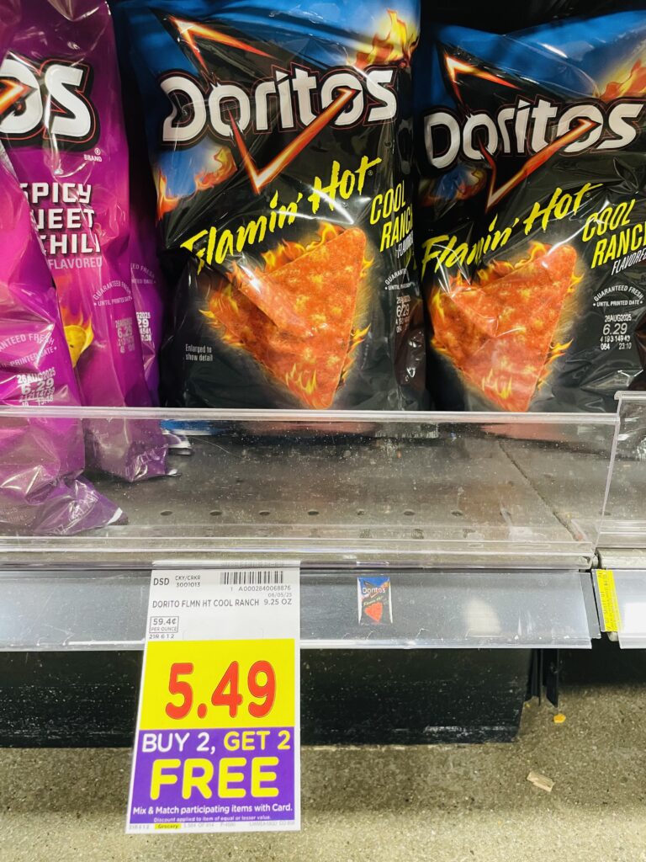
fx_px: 647
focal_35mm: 26
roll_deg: -1.8
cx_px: 323
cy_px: 431
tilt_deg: -20.4
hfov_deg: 53.1
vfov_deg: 67.3
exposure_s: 1/60
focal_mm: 4.2
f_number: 1.6
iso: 320
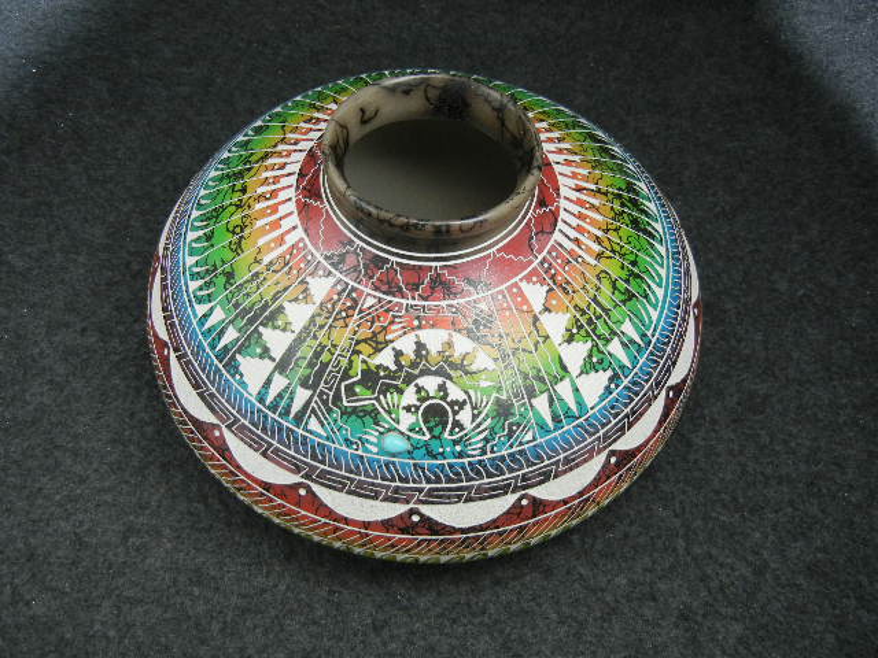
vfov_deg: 41.8
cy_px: 329
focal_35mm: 34
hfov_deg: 54.0
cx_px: 439
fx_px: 862
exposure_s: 1/17.5
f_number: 3.6
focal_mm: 6.2
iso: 400
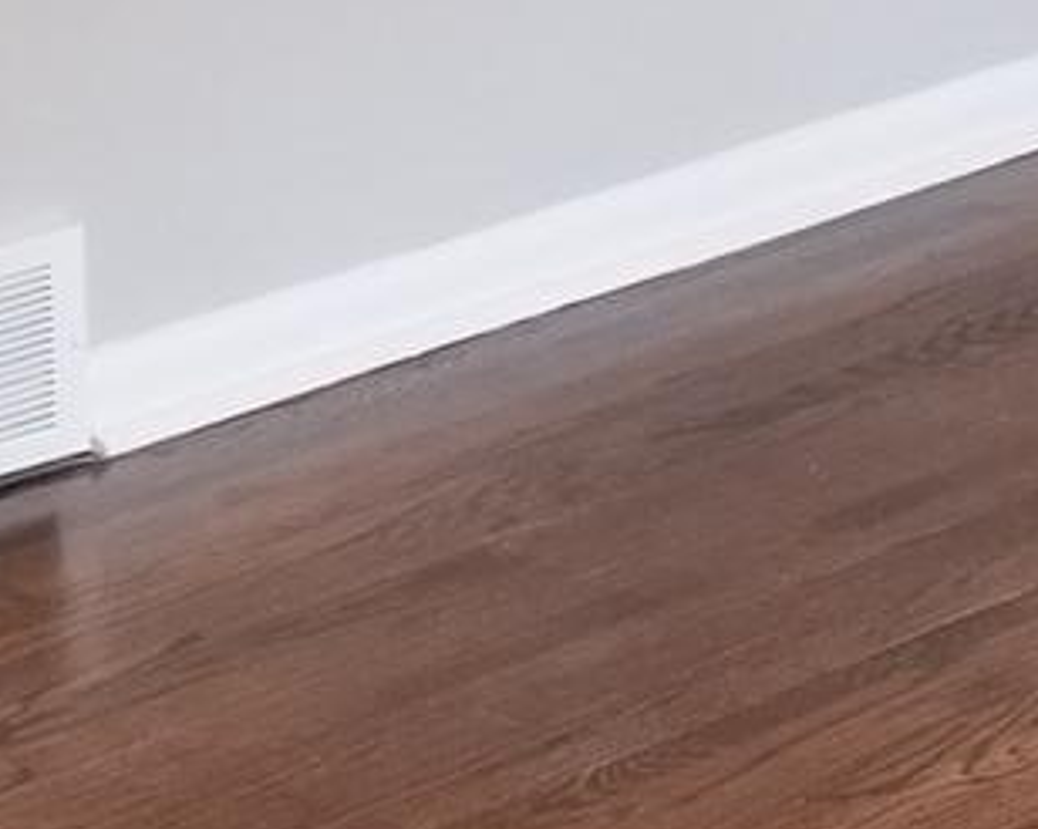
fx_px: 5189
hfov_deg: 10.3
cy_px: -873
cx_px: 2234
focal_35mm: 169
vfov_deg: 8.6
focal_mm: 4.25
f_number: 1.7
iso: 200
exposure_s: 1/30
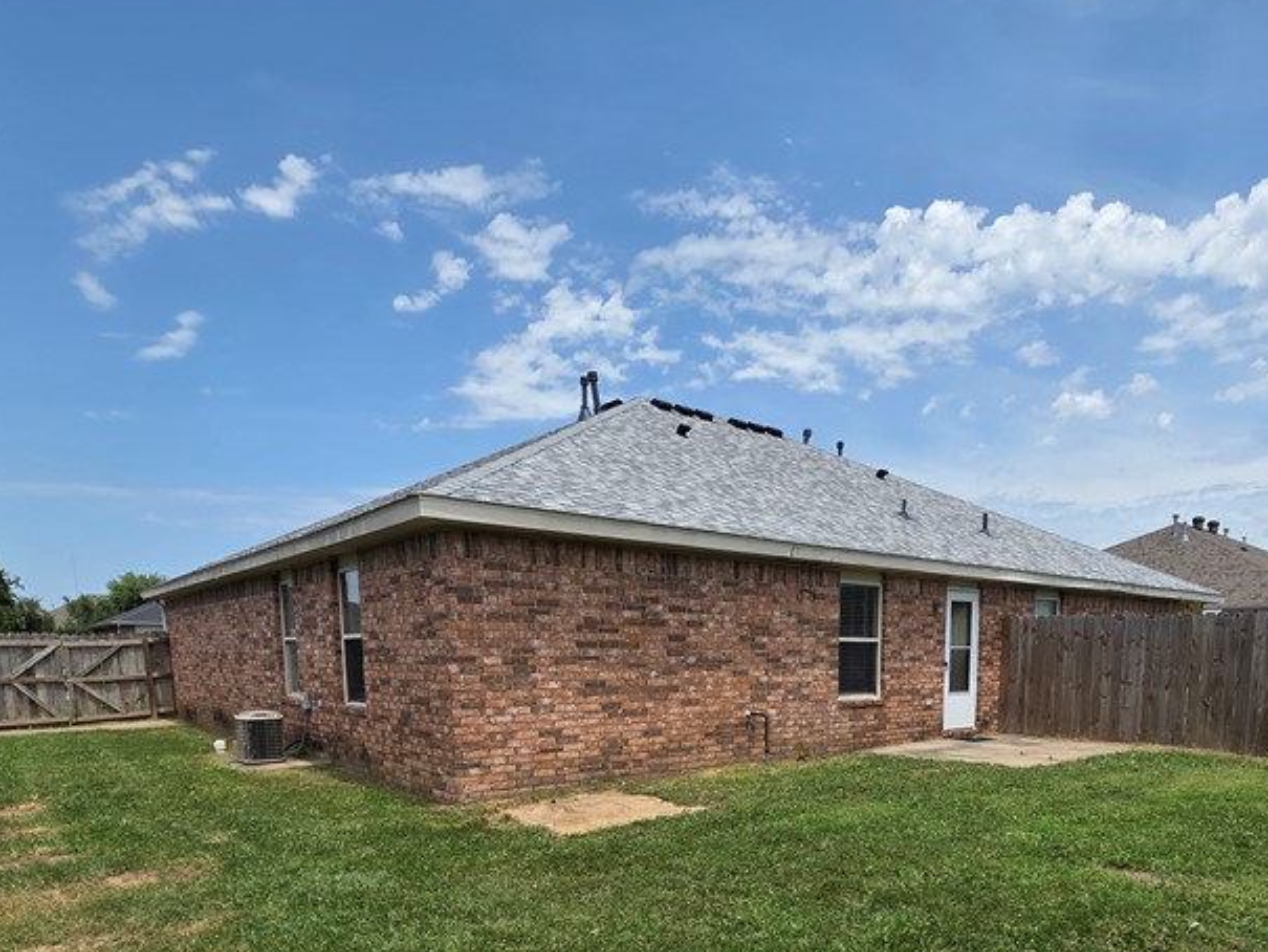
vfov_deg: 56.1
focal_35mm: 22
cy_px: 778
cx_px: 761
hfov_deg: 75.5
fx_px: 806
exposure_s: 1/3001
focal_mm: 2.2
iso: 40
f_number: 1.9
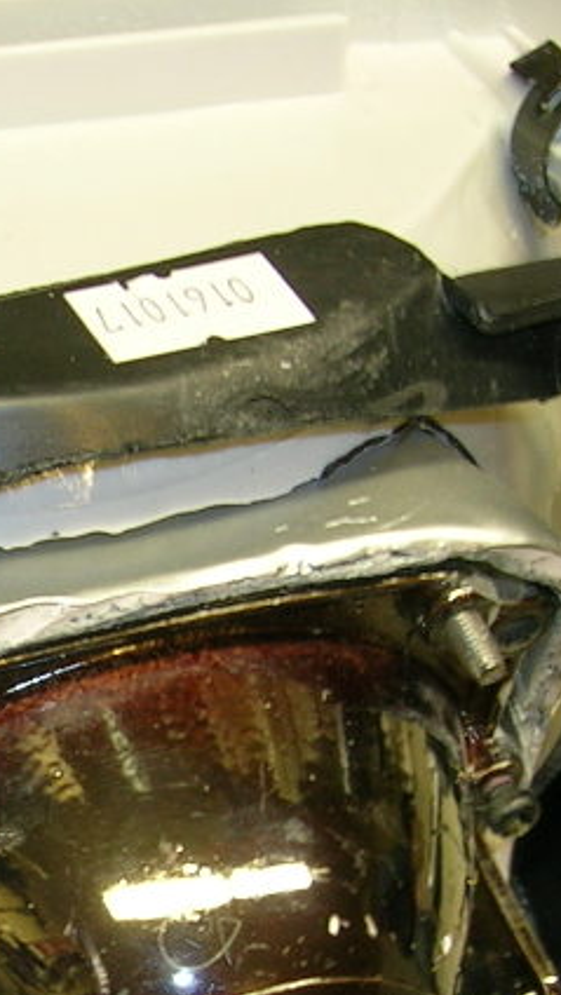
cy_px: 824
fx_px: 2429
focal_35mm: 92
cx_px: -106
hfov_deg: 12.9
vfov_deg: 22.8
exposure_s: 1/3
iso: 50
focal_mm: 5.4
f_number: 4.8
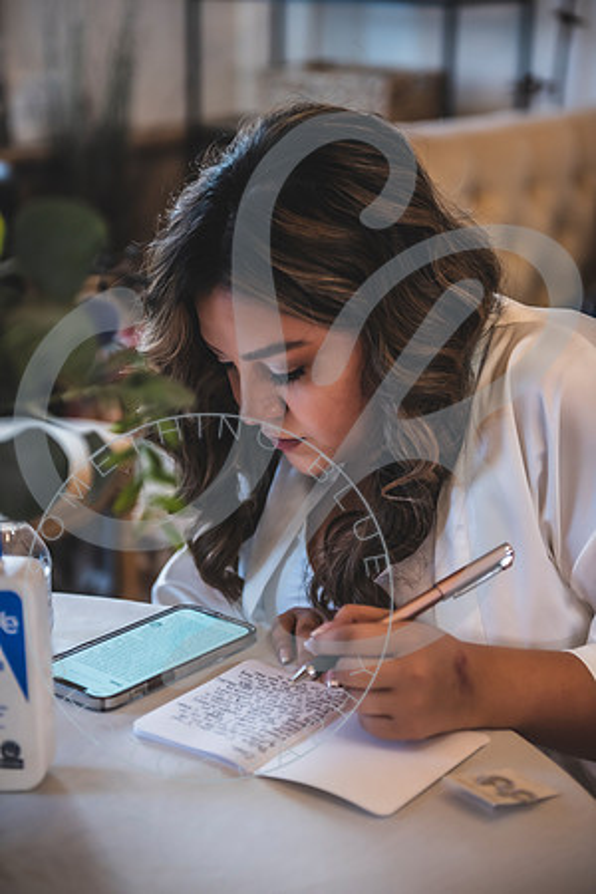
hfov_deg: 19.5
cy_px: 447
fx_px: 1738
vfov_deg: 28.8
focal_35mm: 70
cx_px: 298
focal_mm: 70
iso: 1000
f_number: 2.8
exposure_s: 1/100
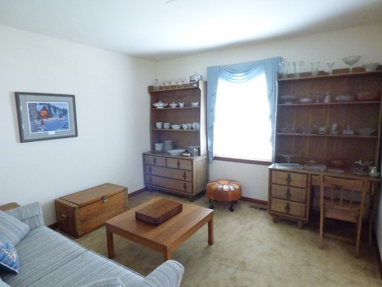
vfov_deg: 66.0
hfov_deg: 81.7
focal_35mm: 20
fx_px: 221
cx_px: 191
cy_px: 144
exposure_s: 1/3.2
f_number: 7.1
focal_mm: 3.58
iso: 1600
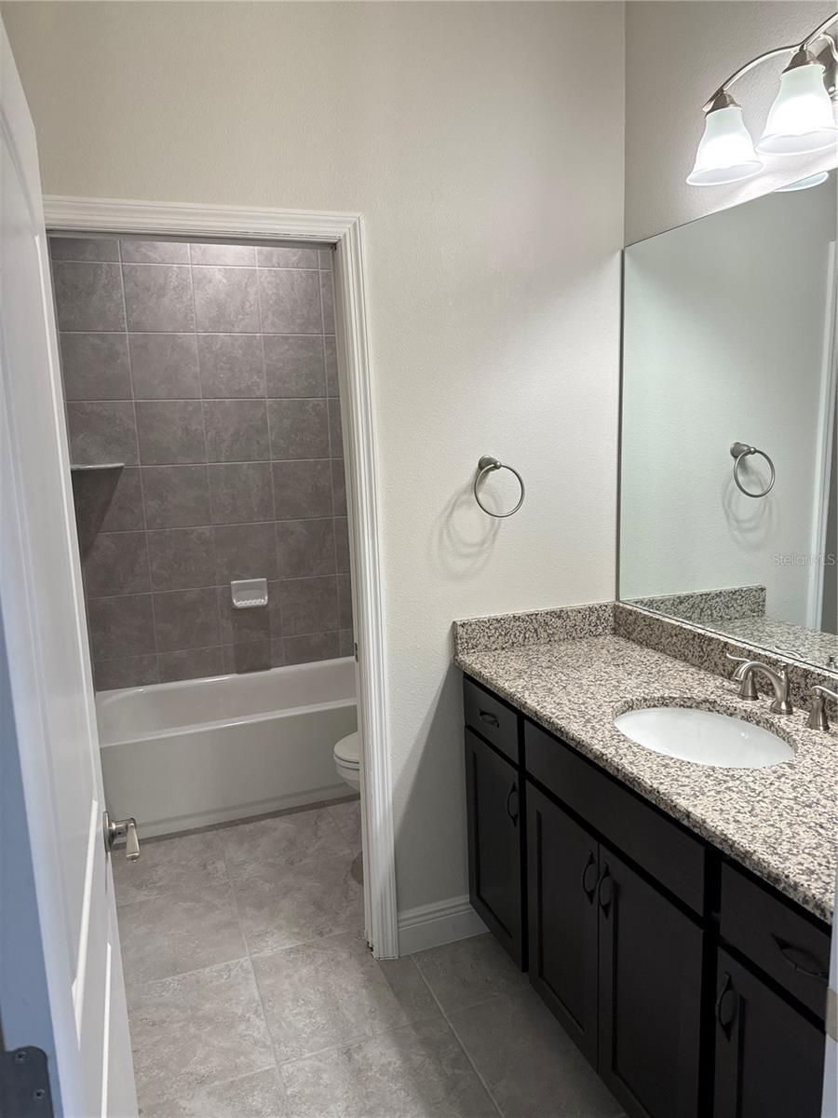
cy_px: 559
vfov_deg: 71.6
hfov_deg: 56.8
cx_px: 419
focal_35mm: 24
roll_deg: +2.0
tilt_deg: -9.0
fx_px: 775
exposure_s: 1/120
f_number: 1.78
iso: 100
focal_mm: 6.76
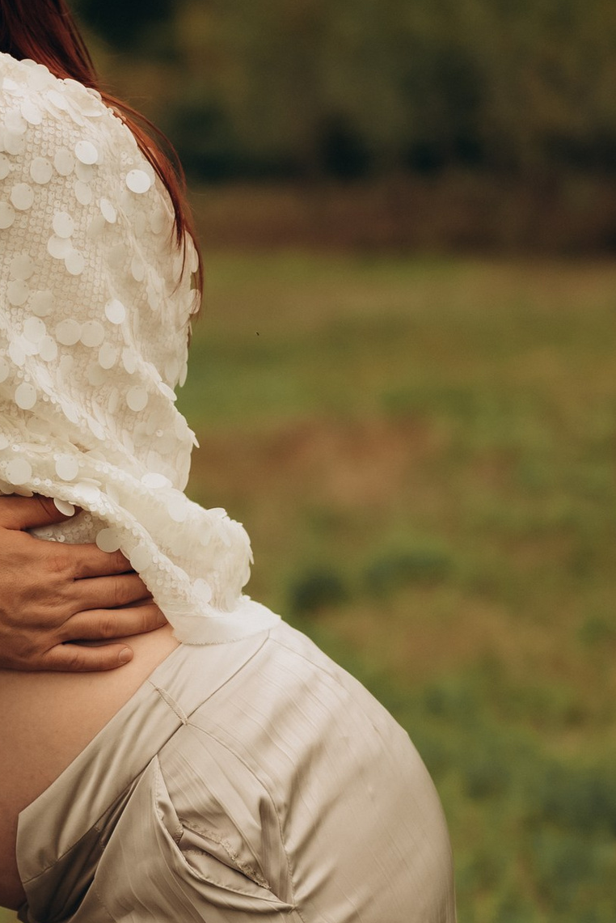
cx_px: -140
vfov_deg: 12.2
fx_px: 4306
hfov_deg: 8.1
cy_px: 604
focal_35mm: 168
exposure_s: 1/2000
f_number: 1.8
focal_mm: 50
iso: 125
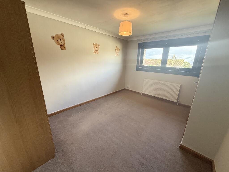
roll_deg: -1.9
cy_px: 86
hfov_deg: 102.1
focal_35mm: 14
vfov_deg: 85.7
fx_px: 93
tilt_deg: -16.1
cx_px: 114
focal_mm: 2.22
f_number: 2.2
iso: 320
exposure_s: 1/100
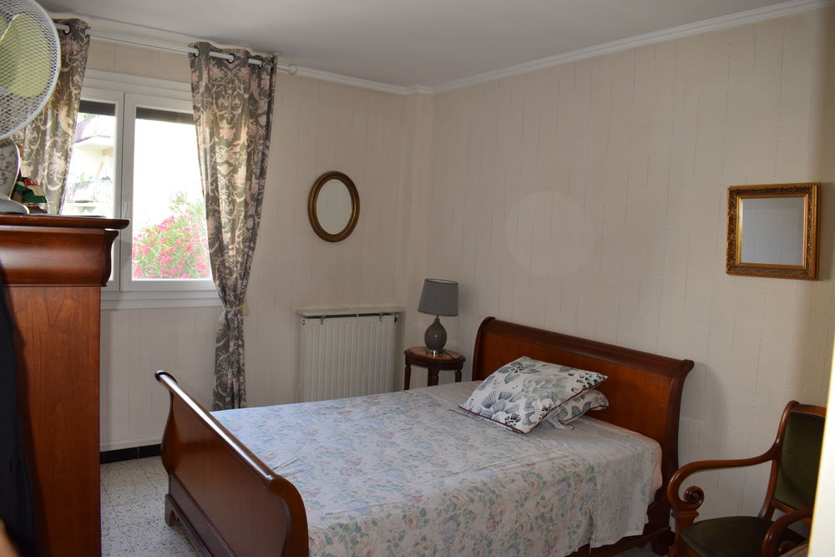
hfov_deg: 67.4
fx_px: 626
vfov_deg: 47.9
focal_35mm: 27
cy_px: 278
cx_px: 418
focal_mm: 18
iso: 720
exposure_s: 1/125
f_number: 5.6
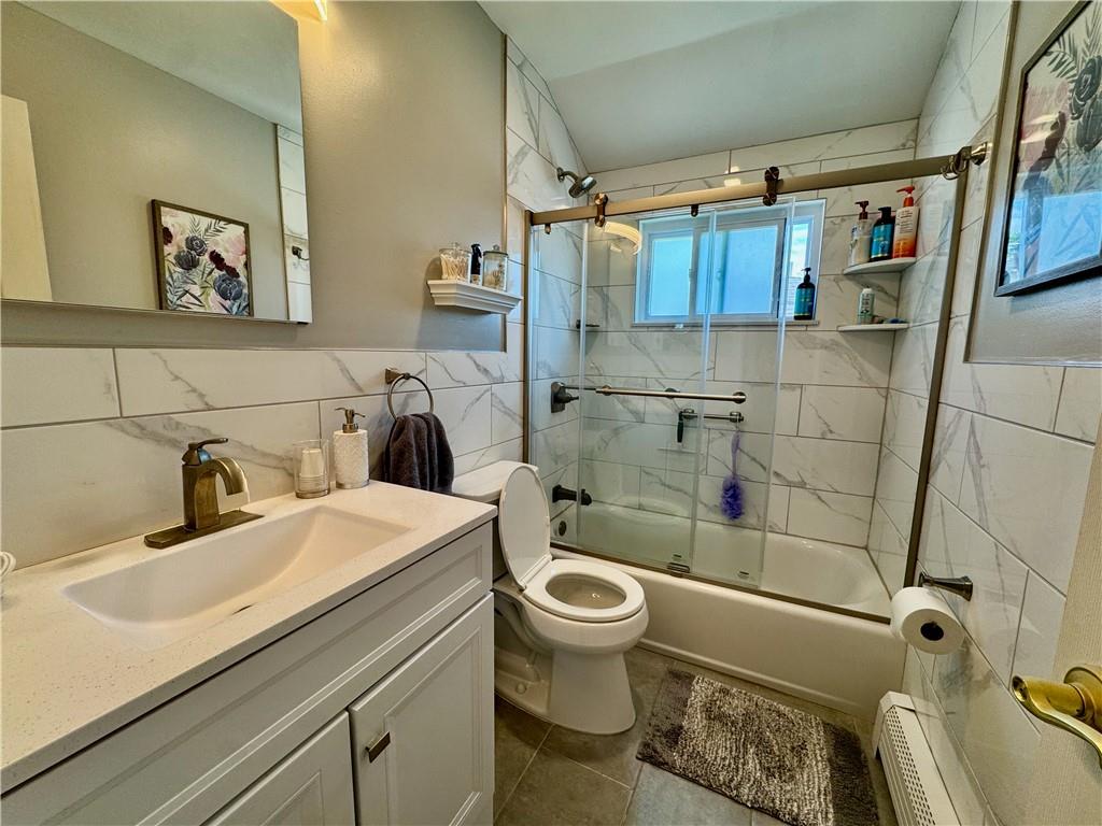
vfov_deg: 85.7
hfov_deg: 102.1
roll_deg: -2.0
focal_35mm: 14
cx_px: 551
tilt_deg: -8.2
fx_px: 446
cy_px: 413
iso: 100
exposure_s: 1/120
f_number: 2.2
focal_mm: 2.22
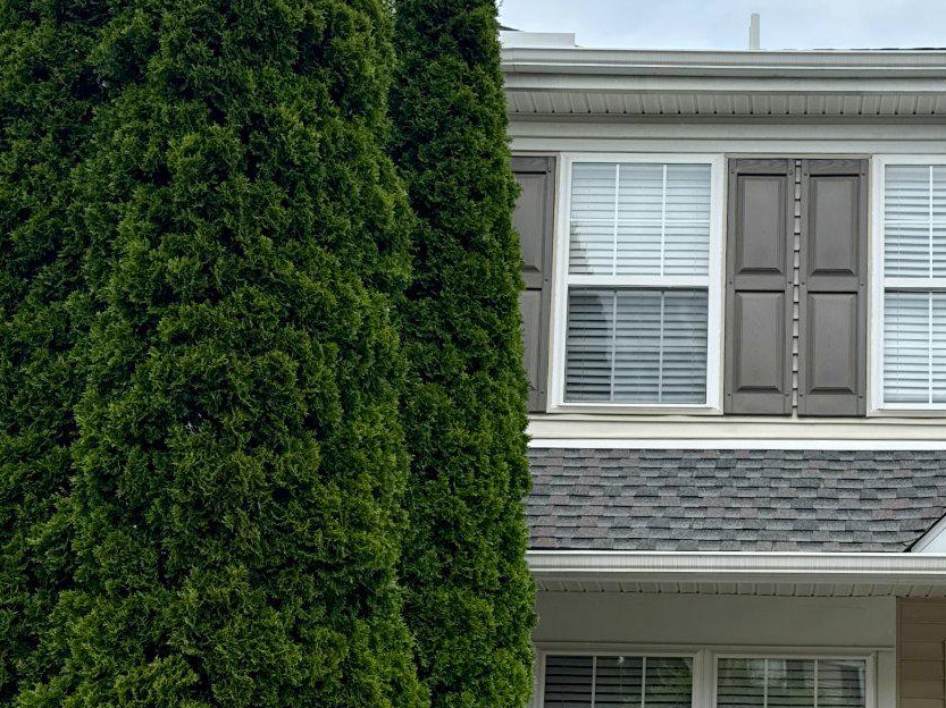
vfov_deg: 24.7
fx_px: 1612
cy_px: 445
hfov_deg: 32.3
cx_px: 670
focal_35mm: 59
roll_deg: -0.4
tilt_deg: +14.6
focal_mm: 6.76
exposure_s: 1/1139
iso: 80
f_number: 1.78
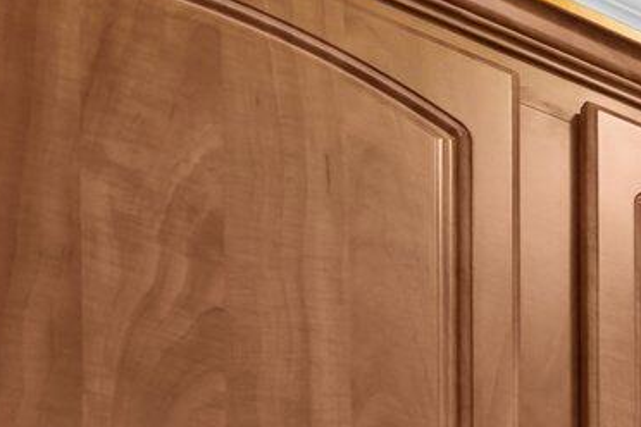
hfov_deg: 16.1
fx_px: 1567
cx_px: 1387
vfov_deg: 12.0
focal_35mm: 88
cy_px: 1079
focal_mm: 16
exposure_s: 1/3
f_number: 4
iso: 500
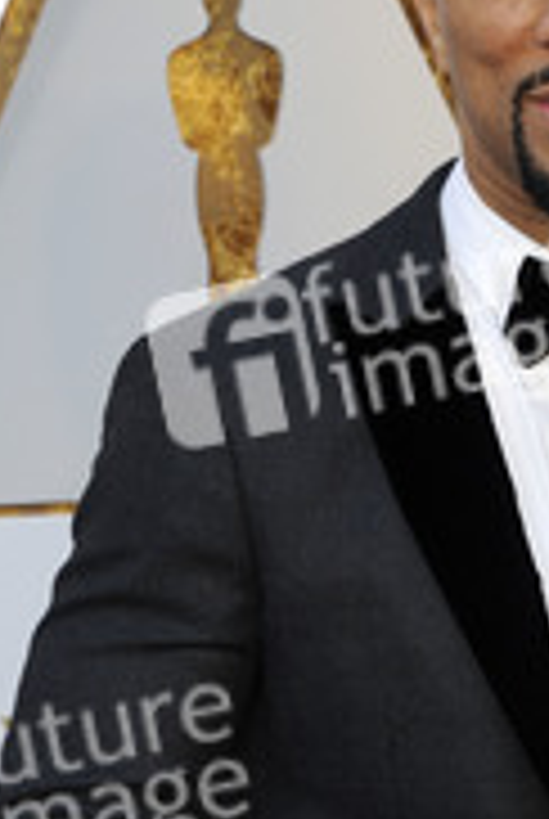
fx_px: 6745
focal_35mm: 296
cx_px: 511
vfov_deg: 6.9
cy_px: 567
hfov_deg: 4.7
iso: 1000
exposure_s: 1/250
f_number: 8
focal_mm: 135
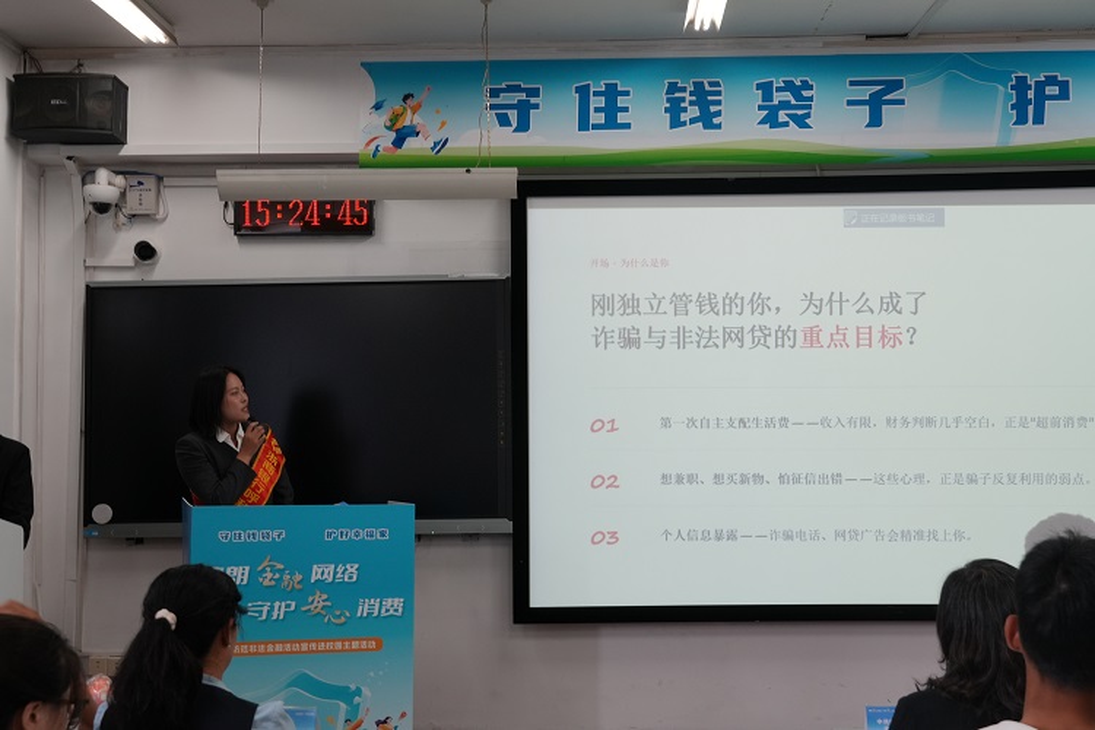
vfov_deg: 28.1
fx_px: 1460
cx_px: 548
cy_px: 365
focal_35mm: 48
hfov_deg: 41.1
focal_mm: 32
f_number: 7.1
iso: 640
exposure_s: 1/50
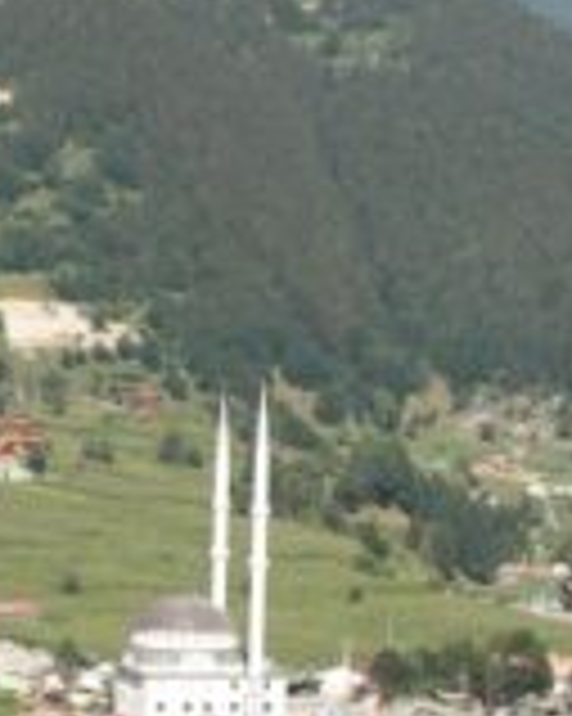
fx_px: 3220
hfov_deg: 10.1
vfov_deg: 12.7
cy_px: 509
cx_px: 212
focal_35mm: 152
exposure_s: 1/250
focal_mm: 28
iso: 100
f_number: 6.3
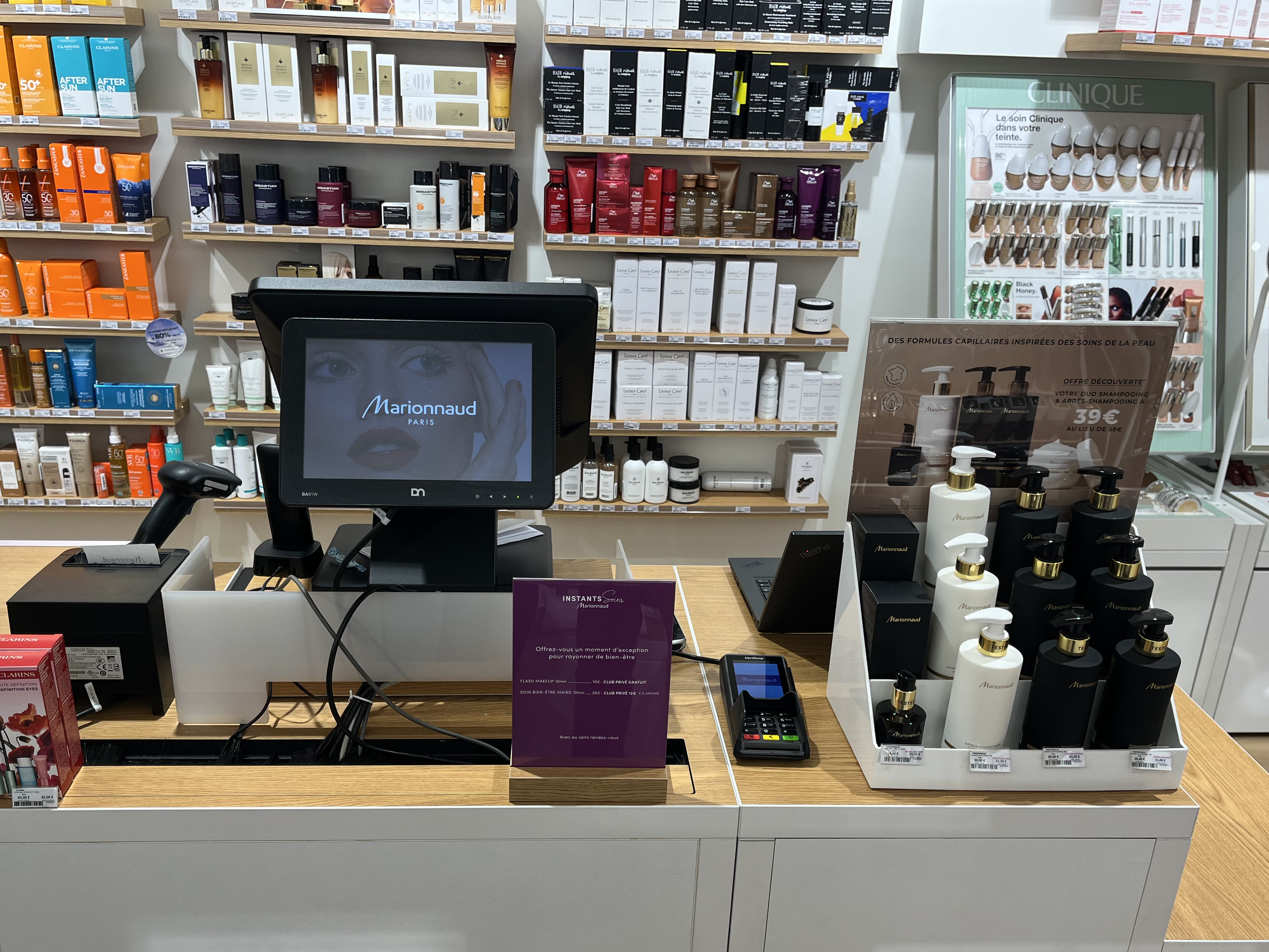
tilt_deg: -24.1
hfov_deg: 58.3
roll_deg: -1.8
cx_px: 599
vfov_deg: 45.2
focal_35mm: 31
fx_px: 1136
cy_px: 565
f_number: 1.6
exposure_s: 1/100
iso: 40
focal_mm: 5.1
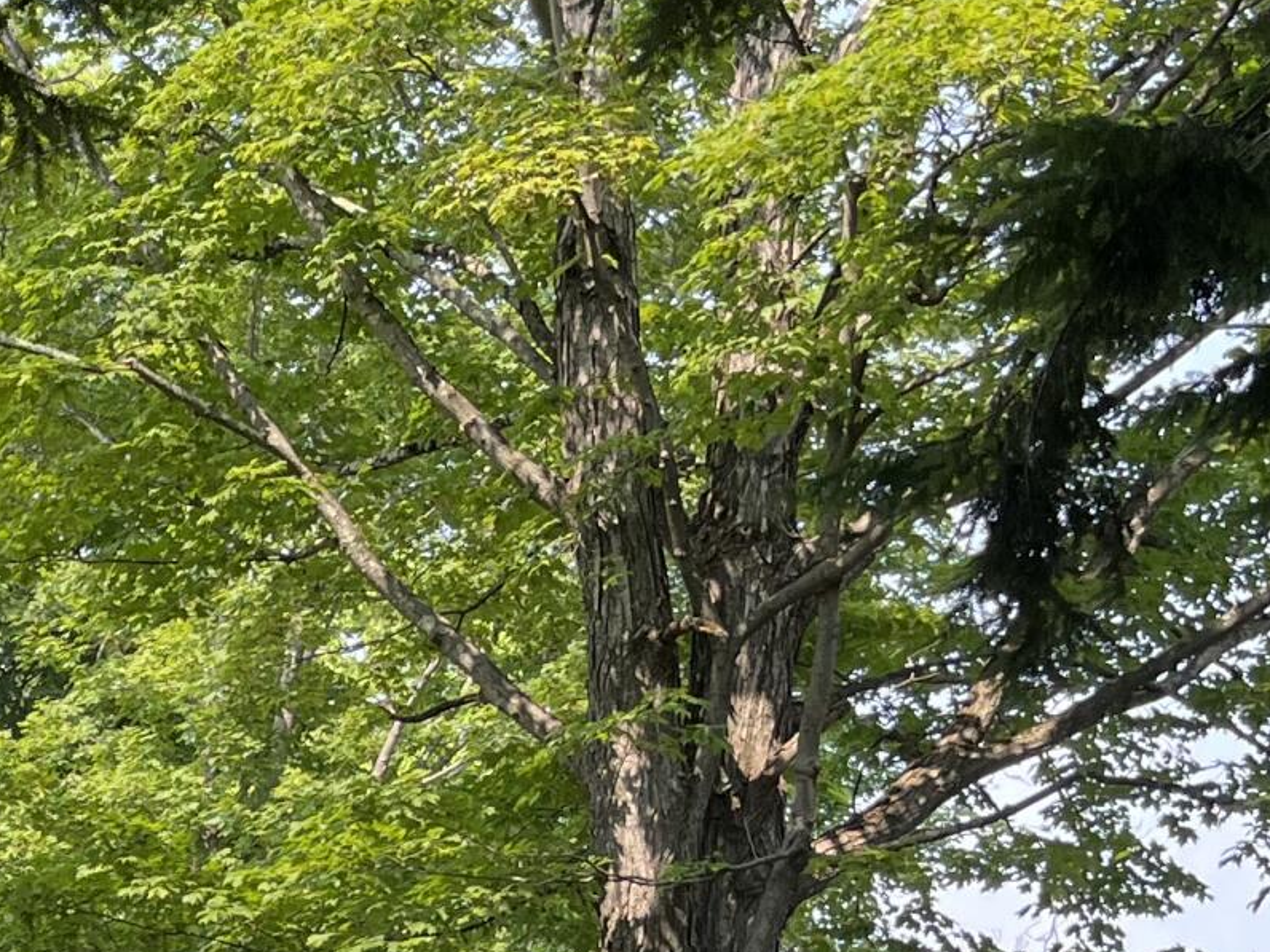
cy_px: 1261
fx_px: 3595
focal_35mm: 98
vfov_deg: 14.4
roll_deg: +0.2
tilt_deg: +3.4
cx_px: -598
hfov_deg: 18.0
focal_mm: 5.1
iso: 50
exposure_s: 1/639
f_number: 1.6
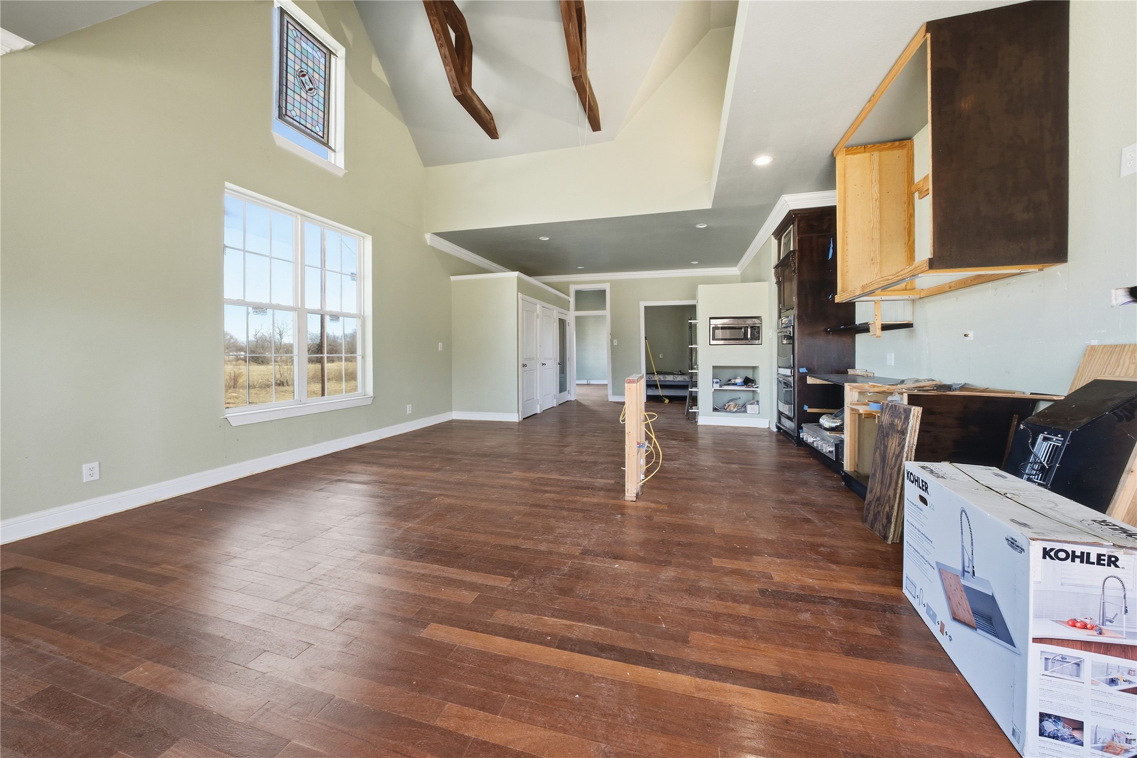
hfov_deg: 112.6
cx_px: 568
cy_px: 379
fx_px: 379
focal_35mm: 12
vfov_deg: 90.0
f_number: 8
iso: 500
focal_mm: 12
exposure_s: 1/640
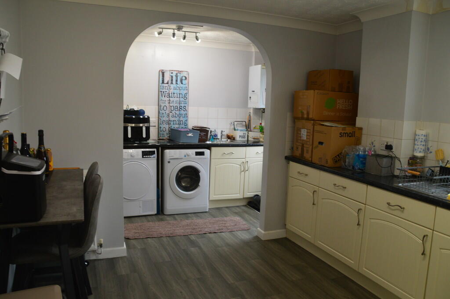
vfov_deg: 47.9
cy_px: 150
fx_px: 337
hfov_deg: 67.4
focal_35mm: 27
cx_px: 225
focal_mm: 18
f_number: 6.3
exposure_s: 1/15
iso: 500
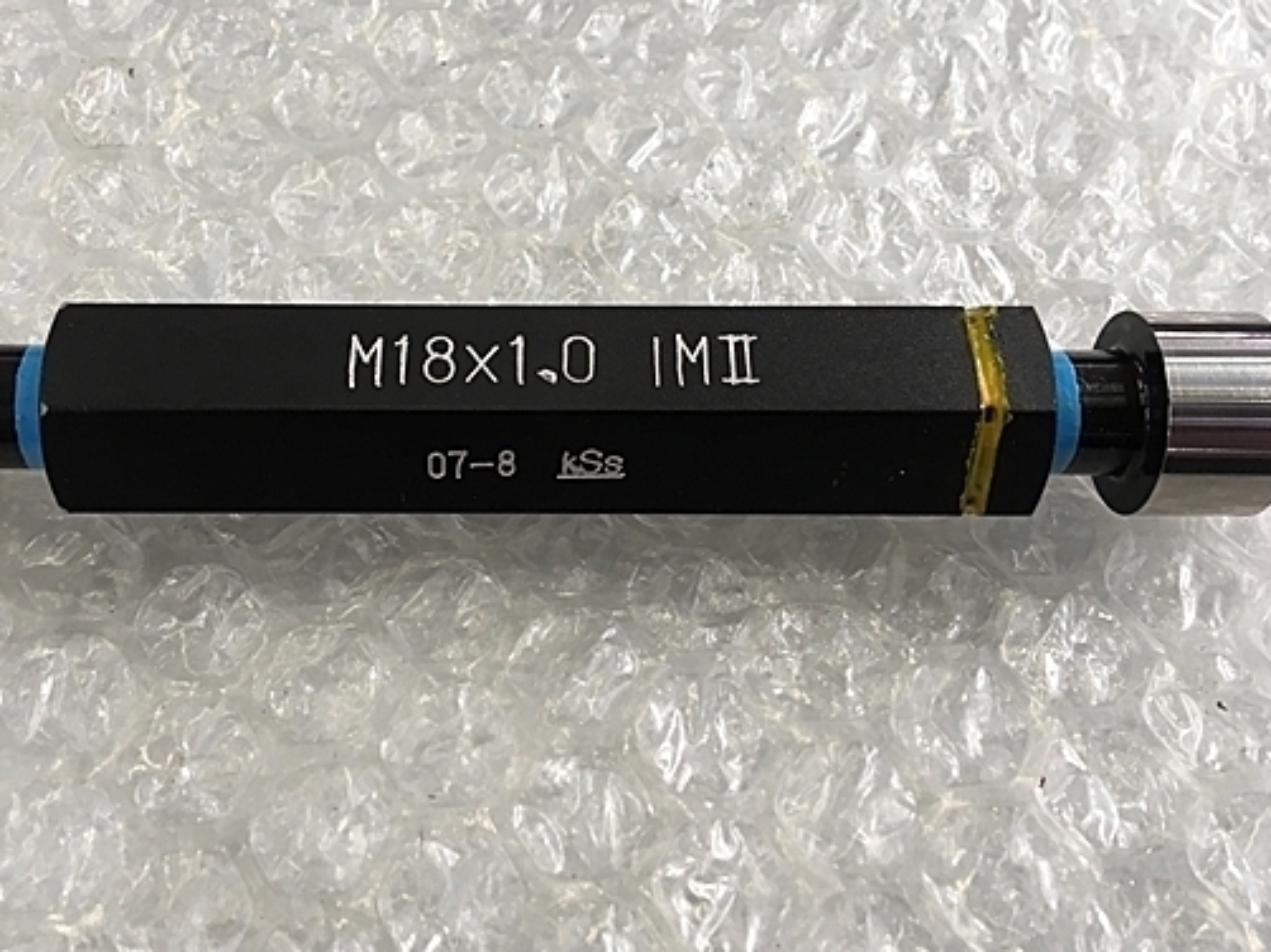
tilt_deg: -66.2
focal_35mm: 37
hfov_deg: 49.9
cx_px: 514
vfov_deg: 38.6
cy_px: 418
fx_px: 1358
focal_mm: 4.15
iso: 25
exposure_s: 1/40
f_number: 2.2
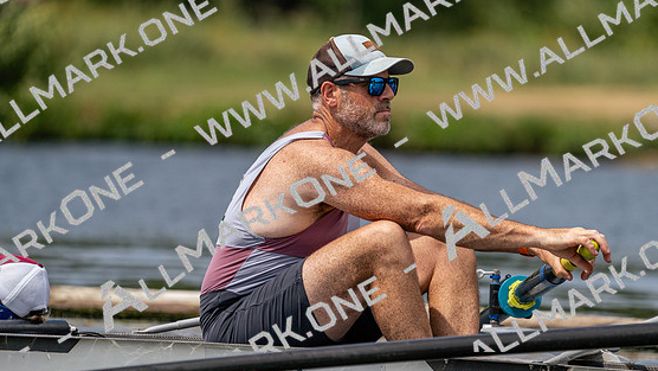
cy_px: 149
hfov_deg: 4.4
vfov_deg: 2.5
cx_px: 341
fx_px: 8551
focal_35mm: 490
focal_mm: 448
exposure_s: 1/1600
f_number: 6.3
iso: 250
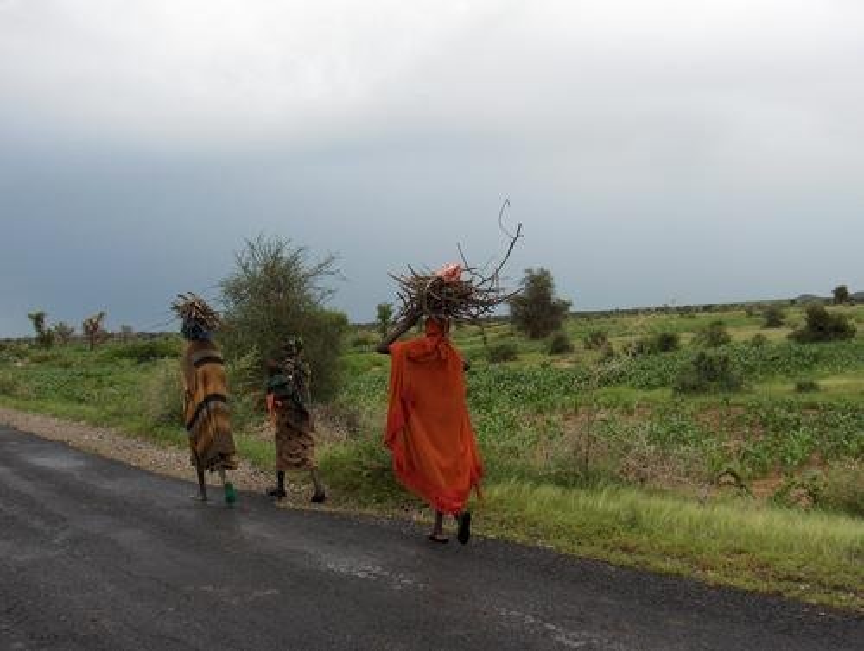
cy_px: 326
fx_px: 975
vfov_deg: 36.9
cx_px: 432
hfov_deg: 47.8
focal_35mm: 39
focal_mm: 8
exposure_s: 1/263
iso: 100
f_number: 4.8
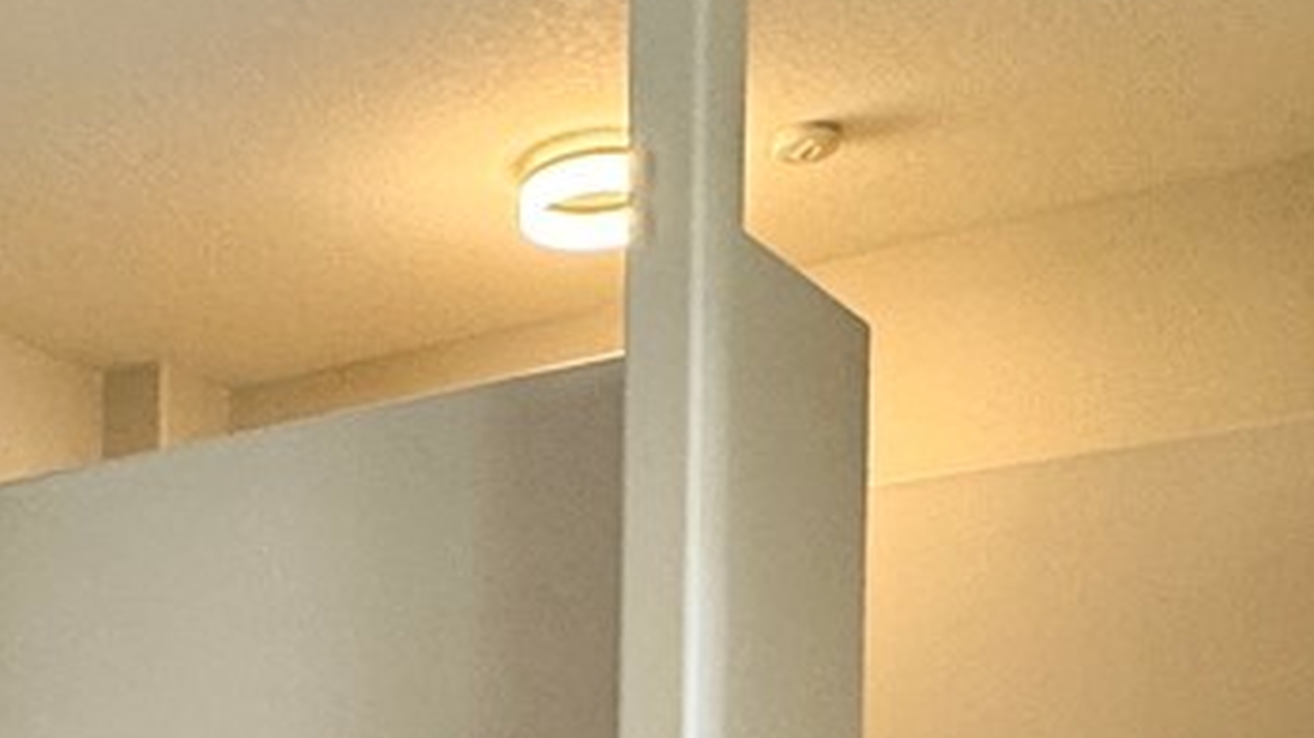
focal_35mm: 70
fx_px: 2438
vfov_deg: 15.6
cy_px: 1179
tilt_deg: -1.8
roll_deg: -0.1
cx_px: -68
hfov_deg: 28.0
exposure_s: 1/60
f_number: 2.2
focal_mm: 2.22
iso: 160
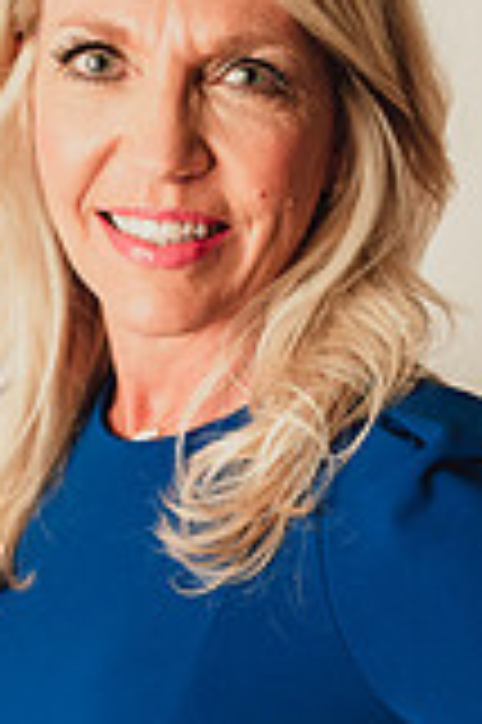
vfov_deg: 29.8
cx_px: 252
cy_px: 517
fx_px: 1348
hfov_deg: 20.3
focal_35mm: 67
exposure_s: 1/160
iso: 125
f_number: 2.8
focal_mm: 24
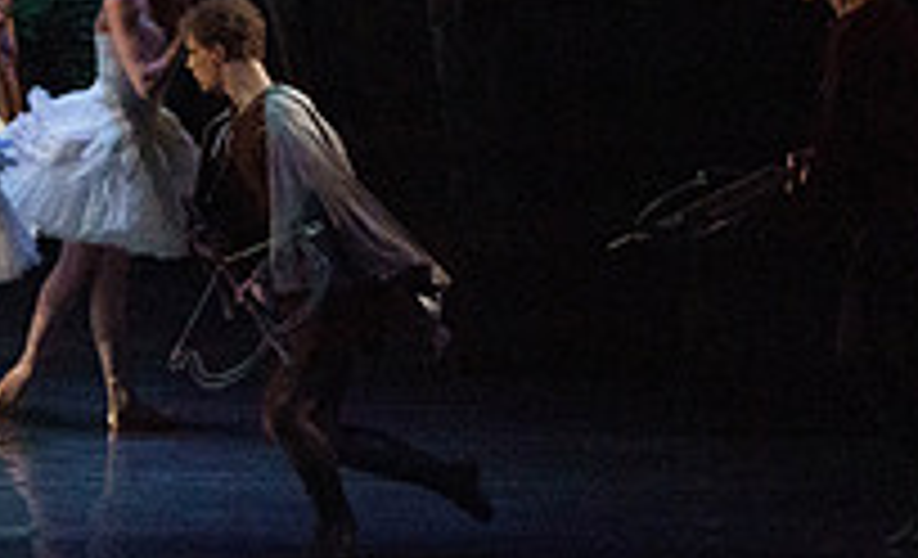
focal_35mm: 517
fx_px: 12836
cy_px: -183
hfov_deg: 4.1
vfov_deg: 2.5
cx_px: -302
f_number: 5.6
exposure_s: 1/250
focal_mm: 173
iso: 8000
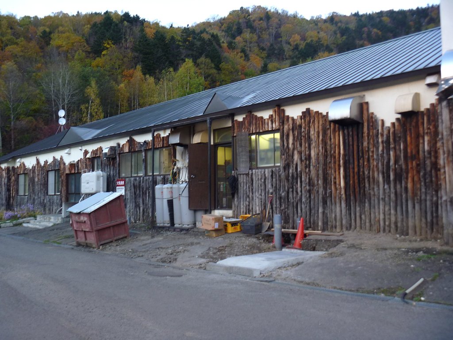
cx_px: 226
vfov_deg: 40.7
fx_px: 458
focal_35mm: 35
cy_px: 170
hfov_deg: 52.6
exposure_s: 1/8
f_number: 3.5
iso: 100
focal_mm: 6.3
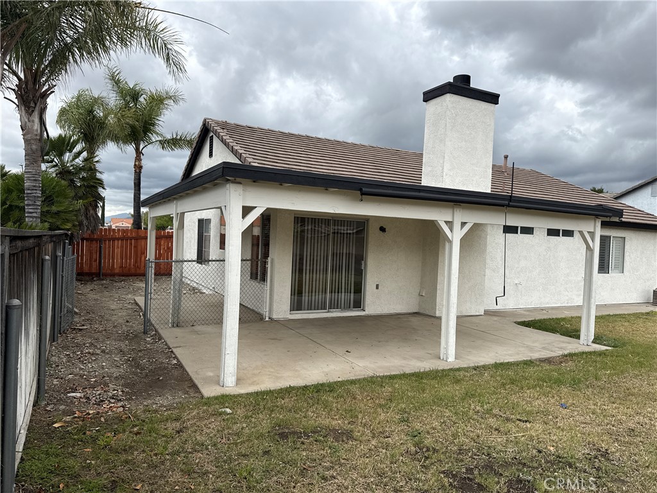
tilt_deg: -0.7
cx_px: 328
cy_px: 246
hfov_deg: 71.6
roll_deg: -1.0
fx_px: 456
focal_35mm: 24
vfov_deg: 56.8
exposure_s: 1/2801
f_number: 1.78
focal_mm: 6.76
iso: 80
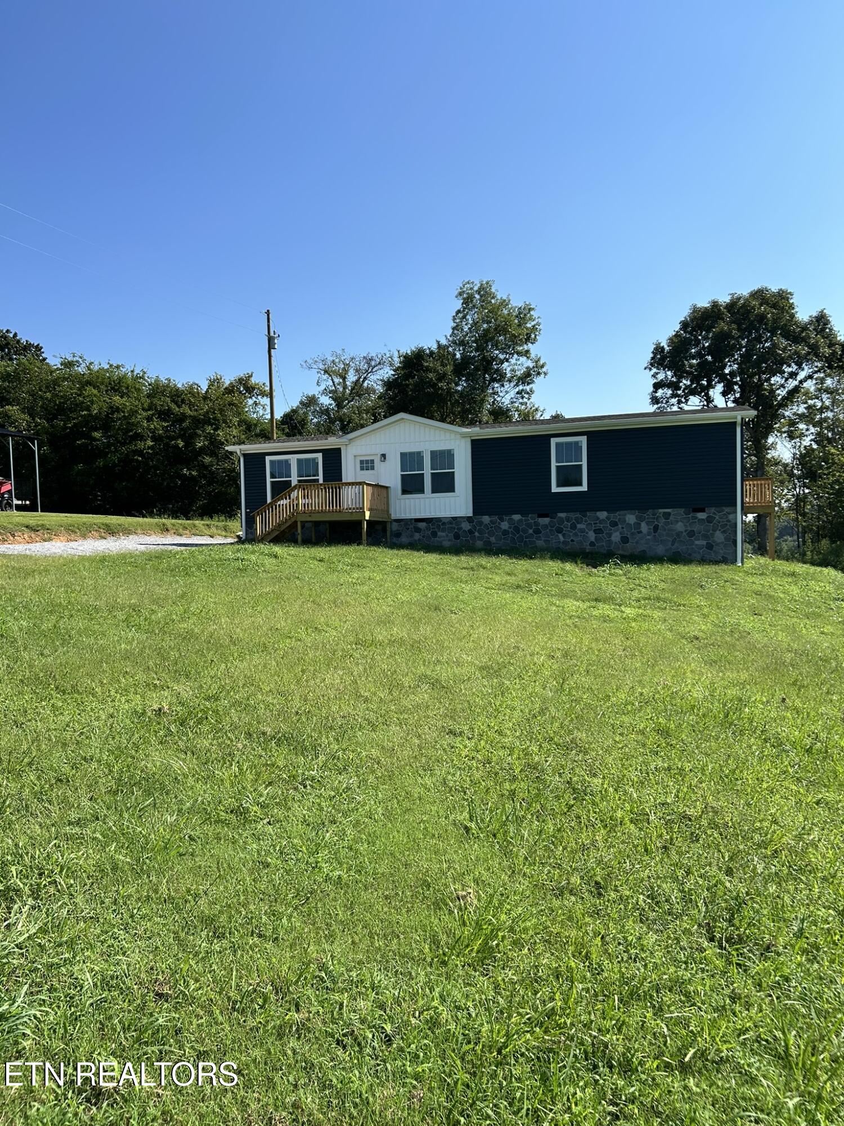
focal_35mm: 26
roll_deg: +0.9
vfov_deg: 67.3
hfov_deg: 53.1
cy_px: 563
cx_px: 422
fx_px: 845
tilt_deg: -0.5
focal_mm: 5.7
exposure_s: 1/3968
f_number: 1.5
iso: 50
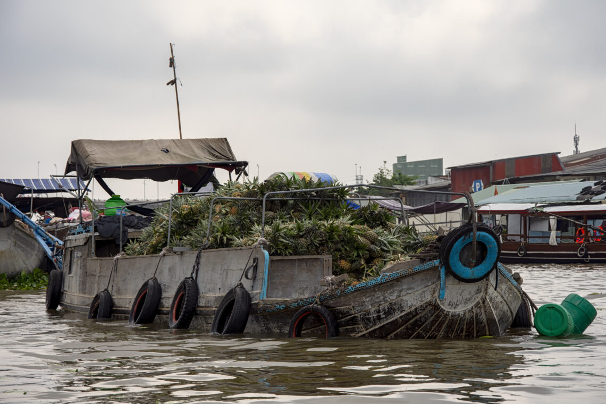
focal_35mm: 112
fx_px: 1894
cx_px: 303
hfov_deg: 18.2
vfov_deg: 12.2
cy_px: 202
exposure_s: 1/500
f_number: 8
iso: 100
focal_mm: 75
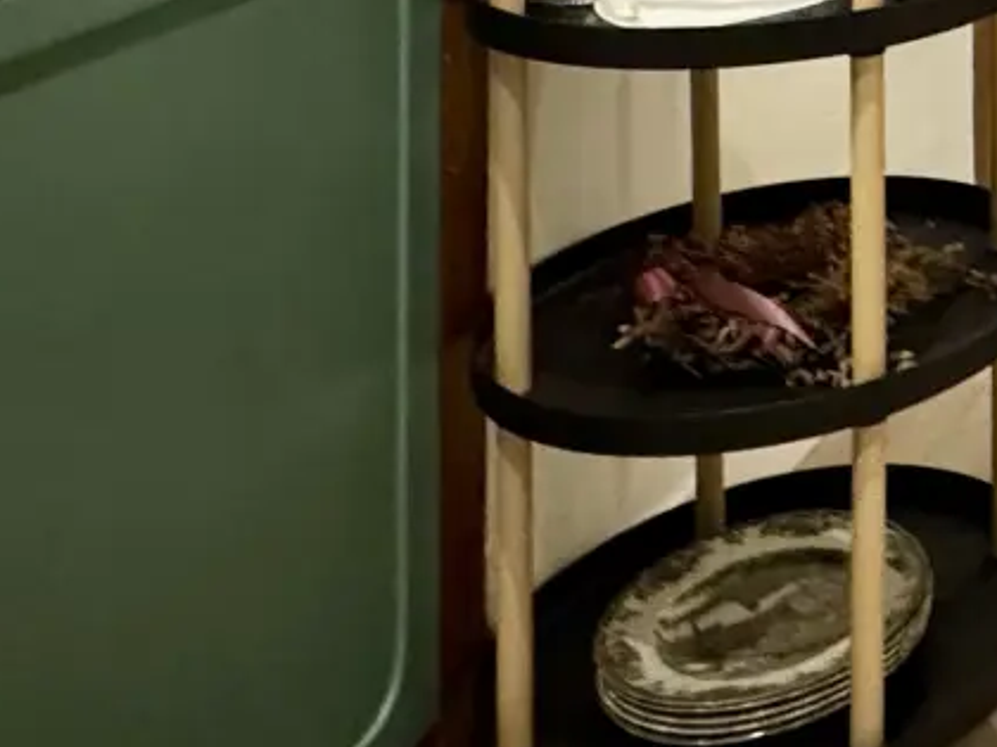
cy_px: -505
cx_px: 1593
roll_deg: -1.2
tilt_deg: -2.3
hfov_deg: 22.9
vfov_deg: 18.9
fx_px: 1843
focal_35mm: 64
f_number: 2.2
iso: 1000
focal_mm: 2.22
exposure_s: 1/40
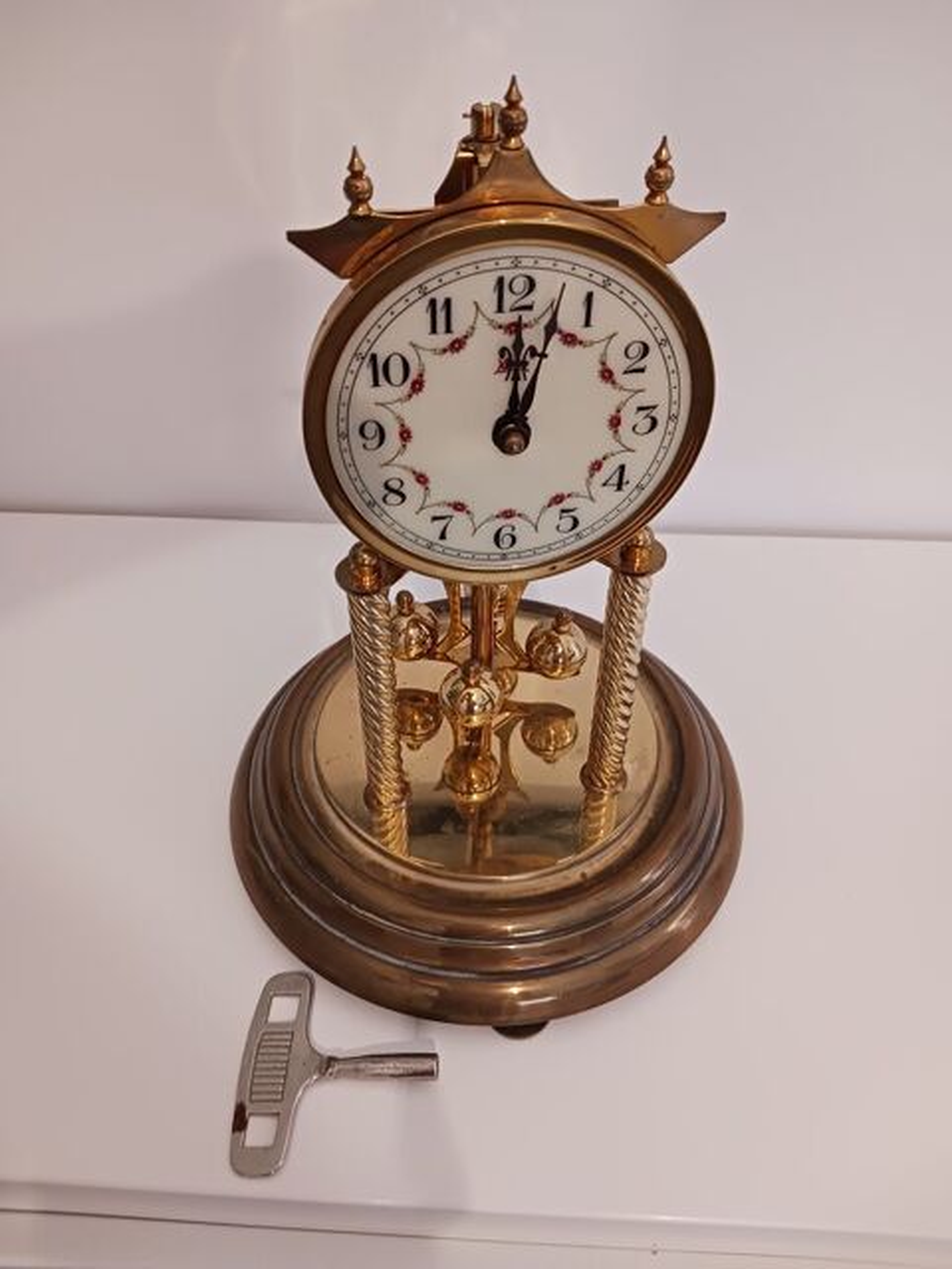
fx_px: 990
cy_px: 634
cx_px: 476
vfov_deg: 65.3
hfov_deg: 51.4
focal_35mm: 27
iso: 500
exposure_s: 1/25
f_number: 1.8
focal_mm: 4
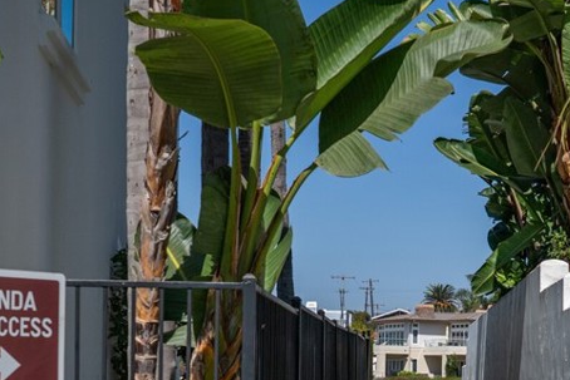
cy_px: 394
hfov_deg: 25.5
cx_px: 380
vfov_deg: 16.9
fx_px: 1251
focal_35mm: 79
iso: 500
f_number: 7.1
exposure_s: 1/2500
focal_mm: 35
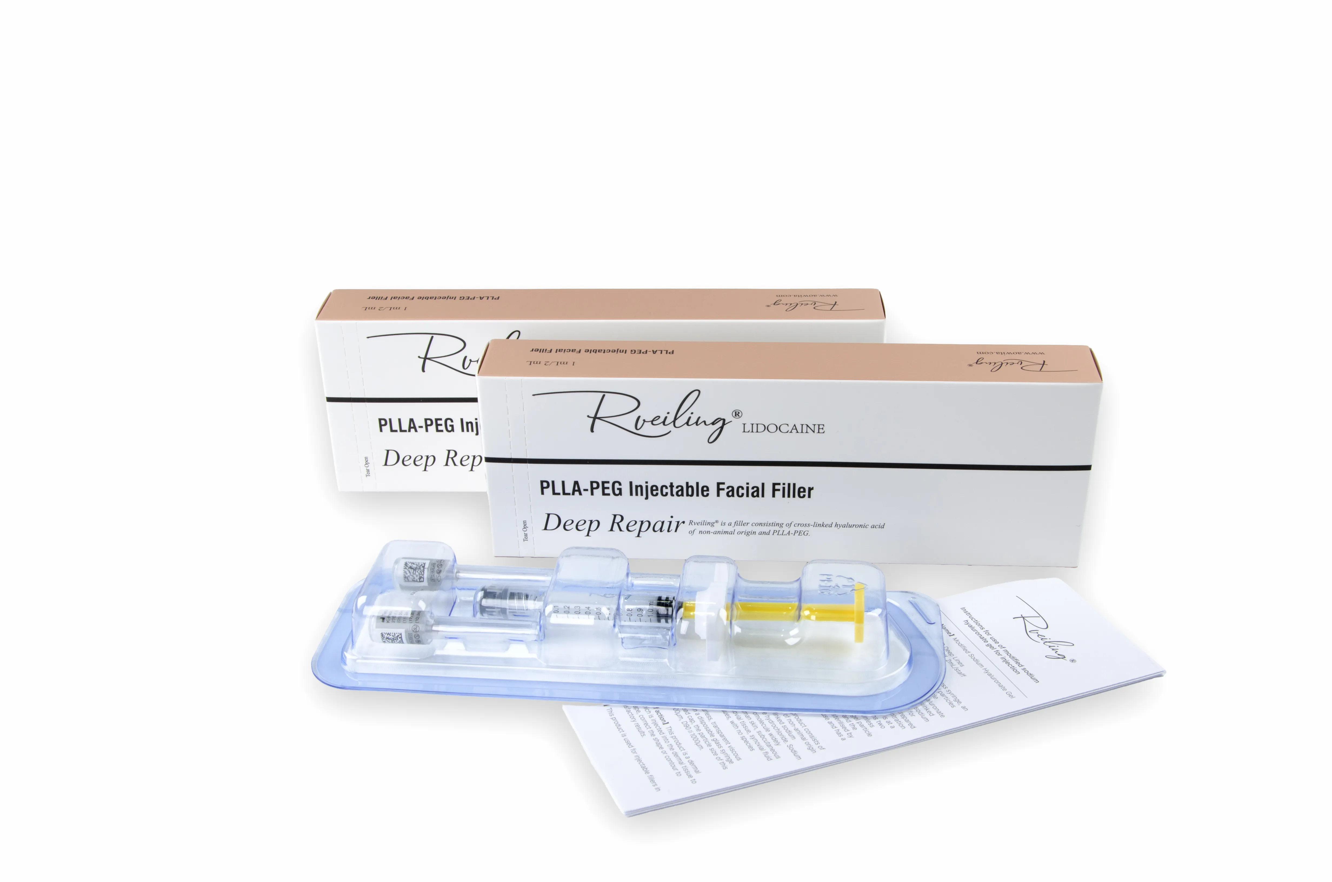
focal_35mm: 42
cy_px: 441
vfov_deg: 31.8
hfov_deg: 46.5
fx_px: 1551
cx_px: 666
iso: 160
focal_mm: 28
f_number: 14
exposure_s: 1/25
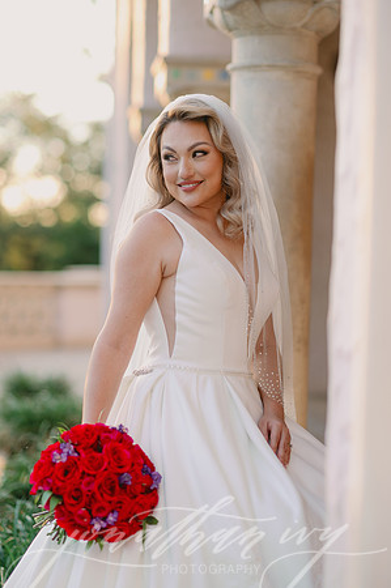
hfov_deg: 16.0
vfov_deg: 23.9
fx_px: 1388
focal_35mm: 85
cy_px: 294
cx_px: 196
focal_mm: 85
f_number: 2
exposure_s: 1/320
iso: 160
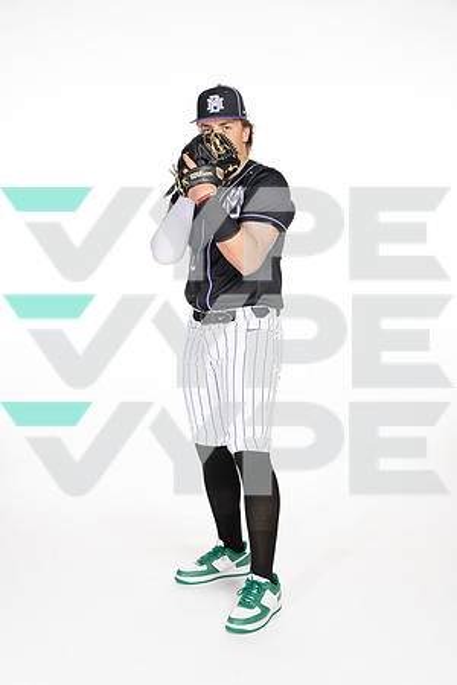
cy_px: 342
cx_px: 228
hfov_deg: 27.0
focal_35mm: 50
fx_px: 952
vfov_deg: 39.6
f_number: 5.6
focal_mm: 50
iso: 250
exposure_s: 1/250
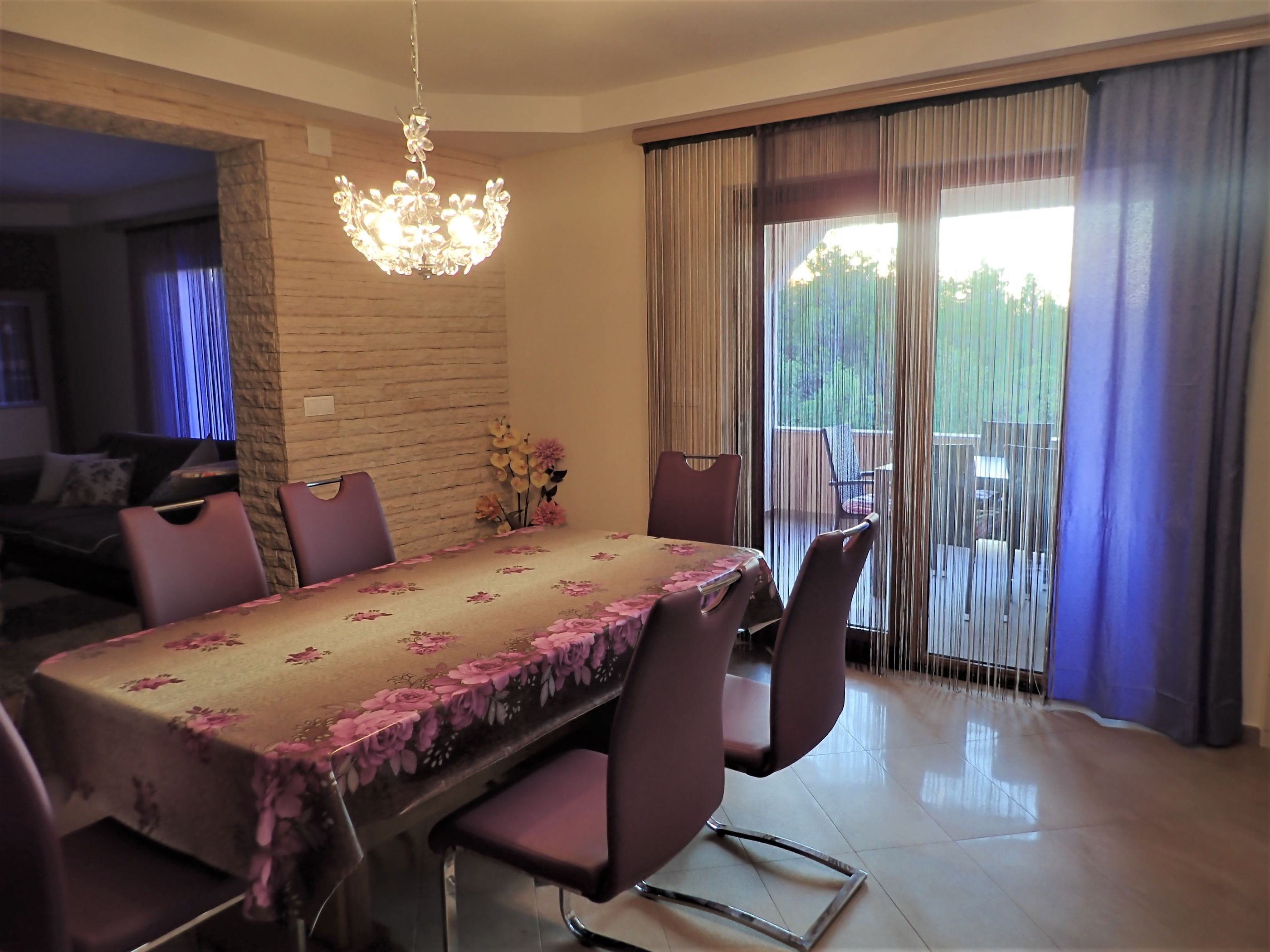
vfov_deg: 54.9
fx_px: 917
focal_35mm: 25
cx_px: 635
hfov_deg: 69.4
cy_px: 476
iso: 200
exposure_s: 1/30
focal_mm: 4.5
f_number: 2
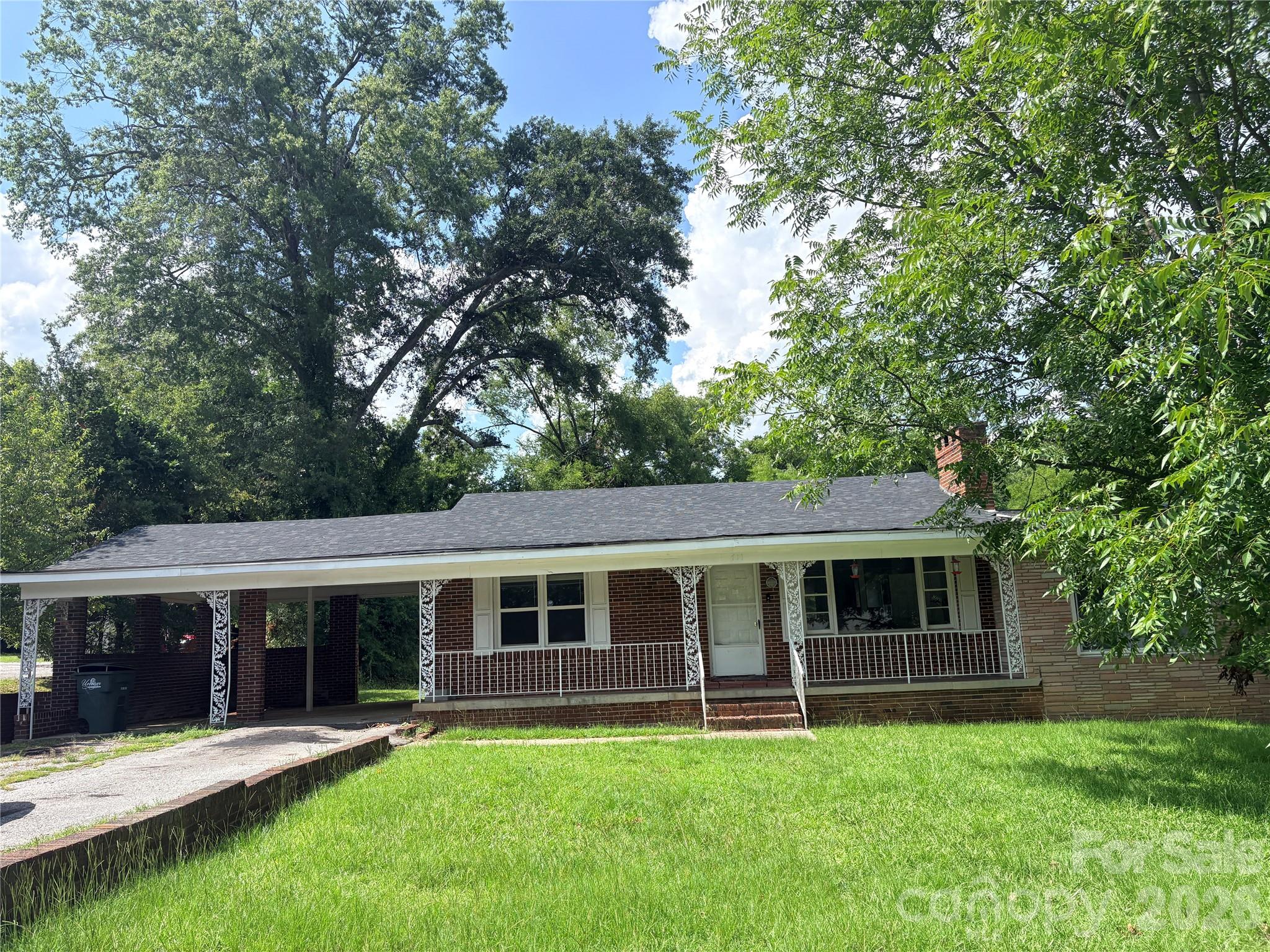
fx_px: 954
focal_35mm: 26
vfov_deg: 53.1
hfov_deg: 67.3
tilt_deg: +11.2
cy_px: 476
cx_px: 635
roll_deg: +3.3
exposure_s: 1/2639
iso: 64
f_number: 1.6
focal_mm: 5.96
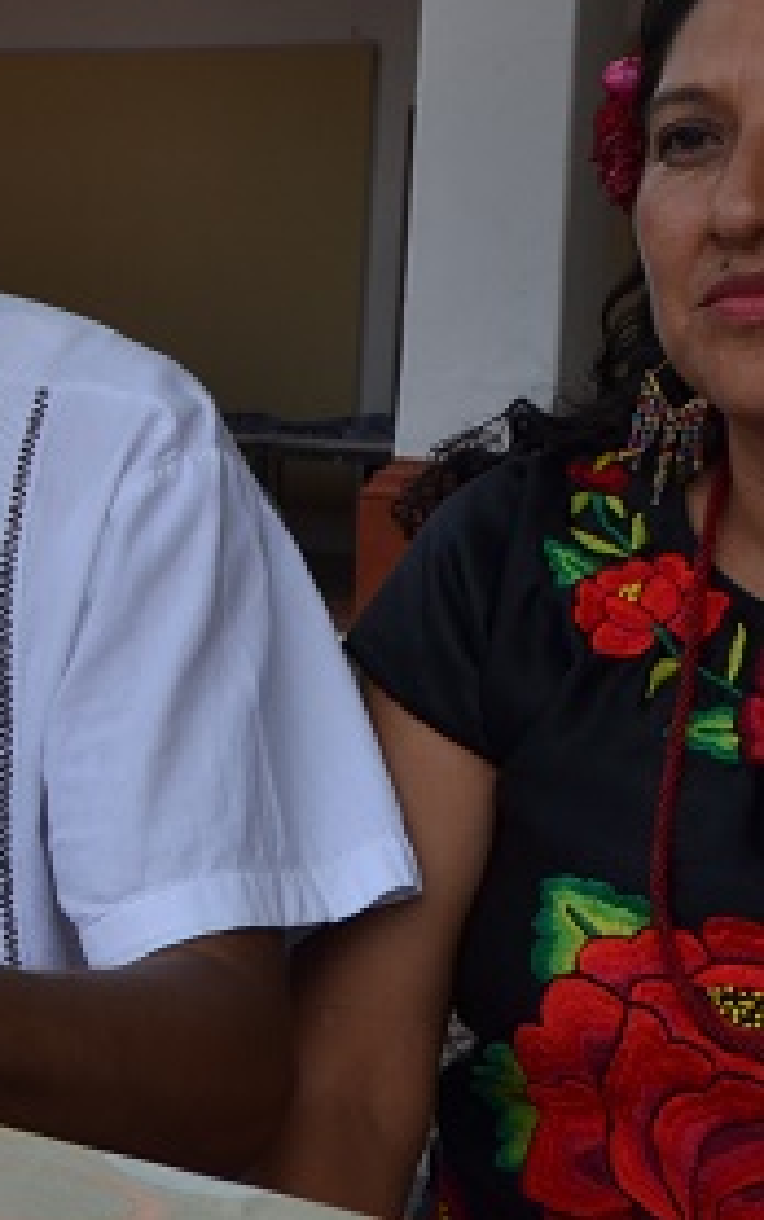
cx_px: -492
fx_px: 2929
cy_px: 406
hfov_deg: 13.7
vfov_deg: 23.4
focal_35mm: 88
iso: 100
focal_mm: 20
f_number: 7.1
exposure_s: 1/200
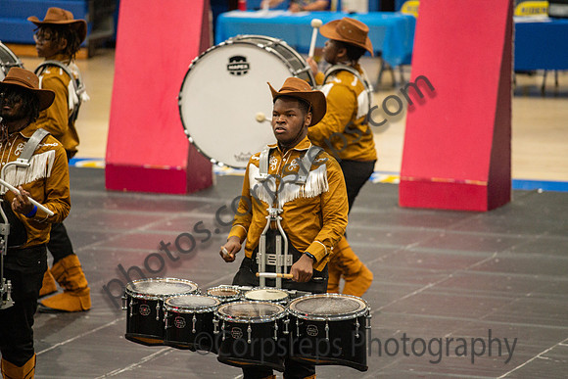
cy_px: 190
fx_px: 3156
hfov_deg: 10.3
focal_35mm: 200
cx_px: 284
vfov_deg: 6.9
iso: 6400
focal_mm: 200
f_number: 4
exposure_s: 1/500
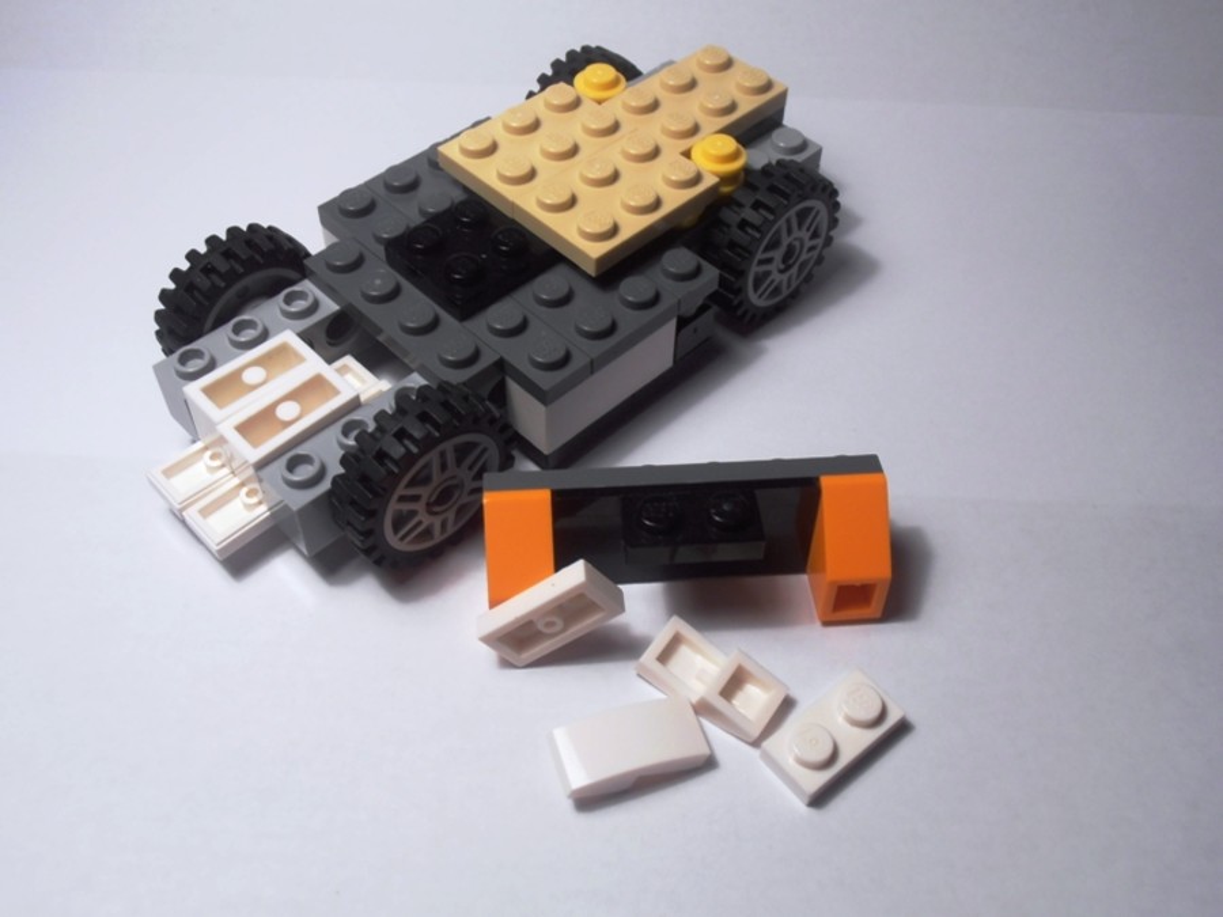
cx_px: 612
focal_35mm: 37
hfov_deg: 50.1
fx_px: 1307
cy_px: 458
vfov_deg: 38.7
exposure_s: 1/50
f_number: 3.9
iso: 80
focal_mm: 6.61
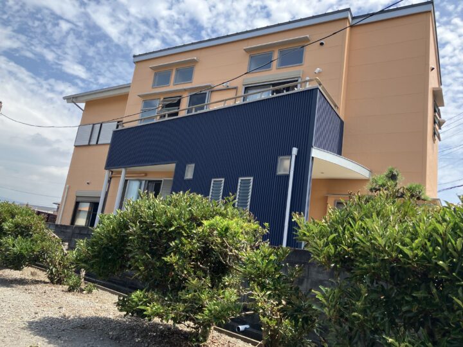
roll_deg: -7.9
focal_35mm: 28
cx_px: 232
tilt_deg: +13.7
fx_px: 375
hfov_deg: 63.4
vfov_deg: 49.7
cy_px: 174
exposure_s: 1/771
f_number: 1.8
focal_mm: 3.99
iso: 32
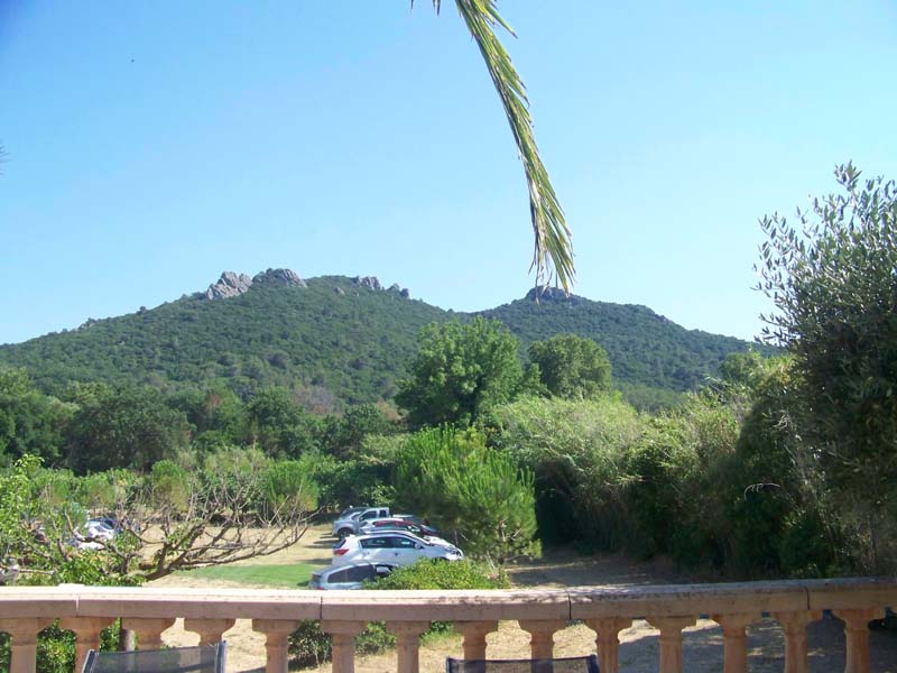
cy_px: 336
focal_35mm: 36
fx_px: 933
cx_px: 448
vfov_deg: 39.7
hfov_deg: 51.4
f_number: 4
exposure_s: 1/800
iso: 200
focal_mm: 5.85
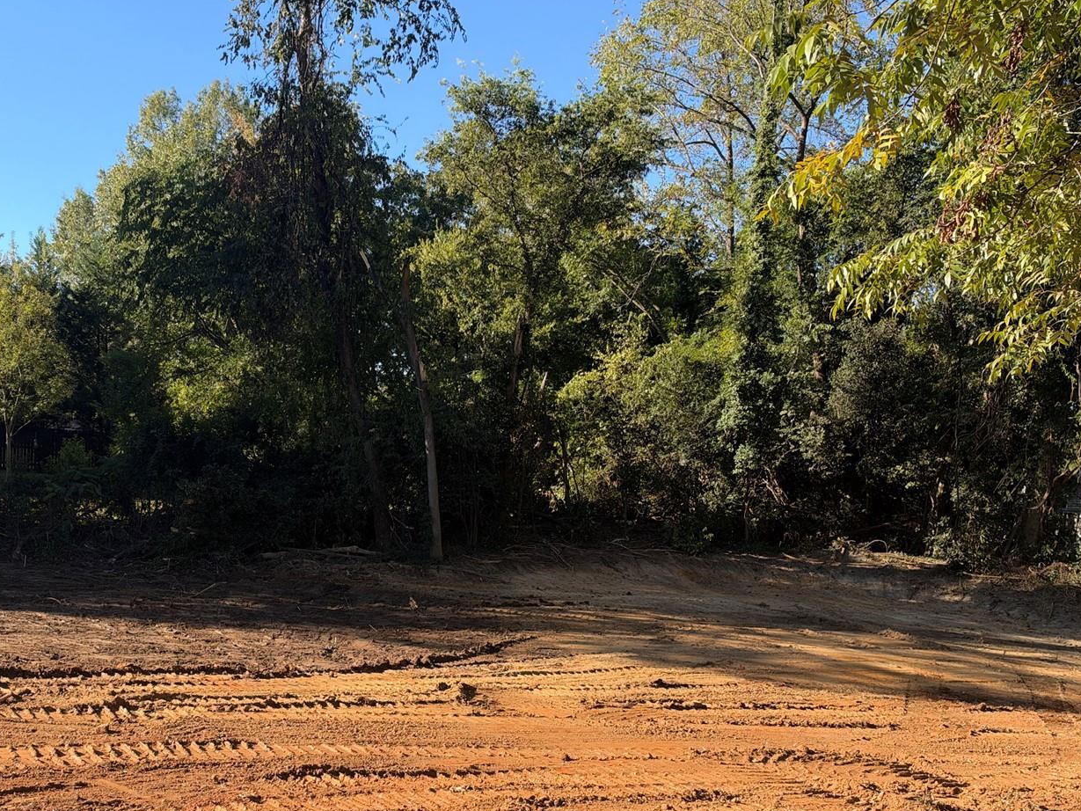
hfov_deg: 45.8
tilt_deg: -3.7
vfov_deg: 35.5
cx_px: 331
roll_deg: -2.9
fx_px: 1249
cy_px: 555
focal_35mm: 40
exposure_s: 1/1543
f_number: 1.8
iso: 80
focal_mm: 6.93
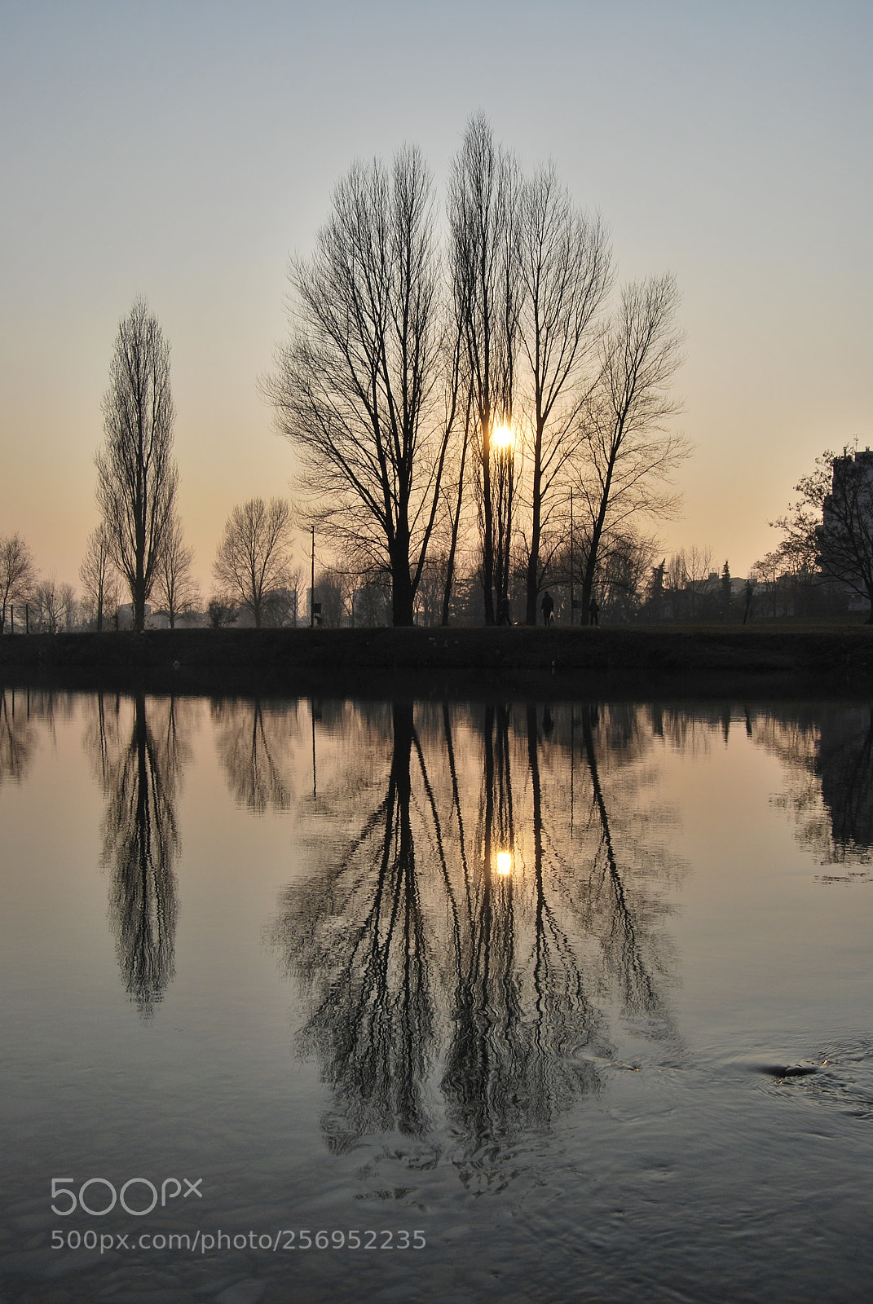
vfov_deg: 55.1
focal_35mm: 34
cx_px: 436
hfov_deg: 38.5
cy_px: 652
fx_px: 1251
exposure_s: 1/400
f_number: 11
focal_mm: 23
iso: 100
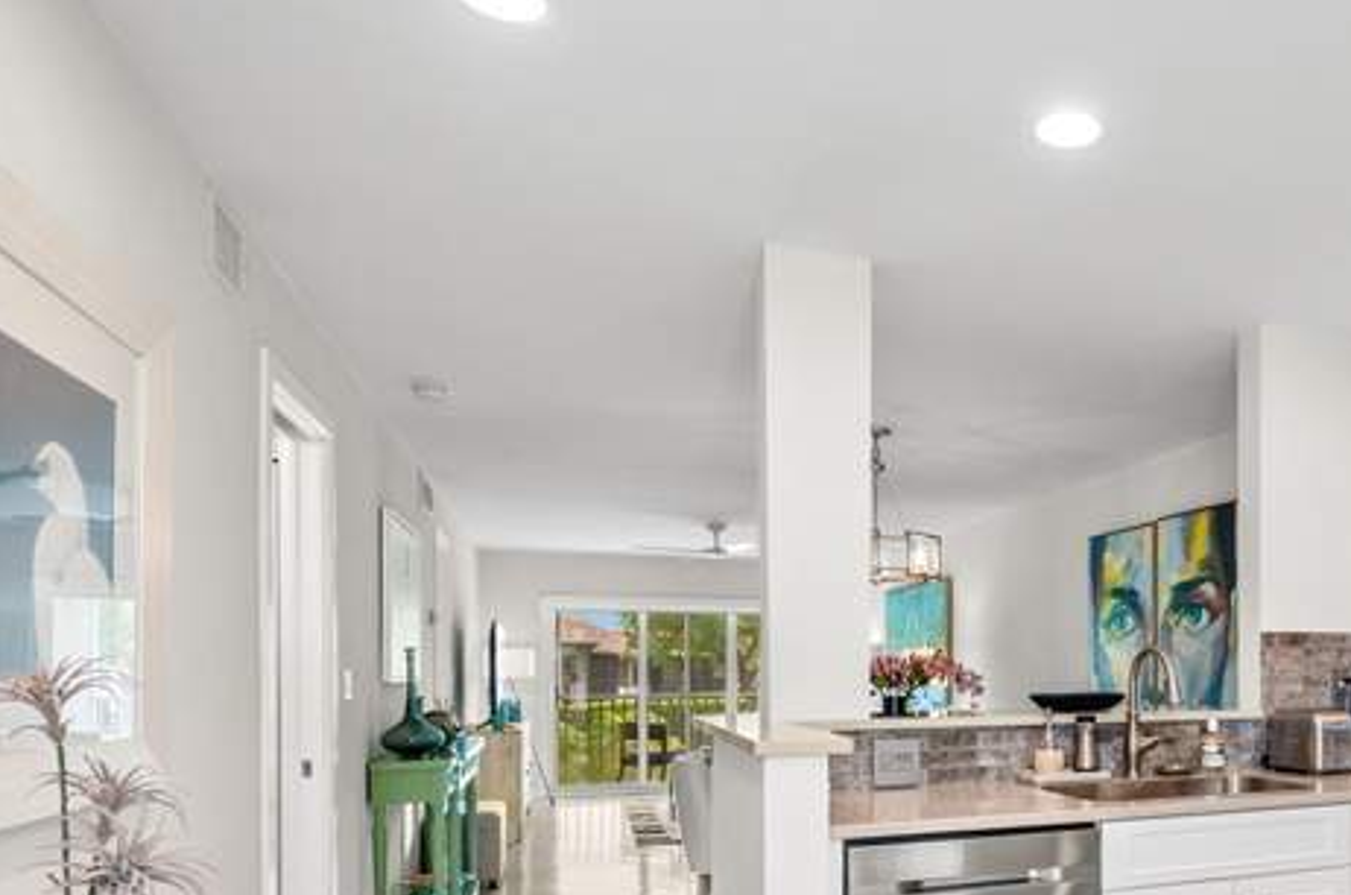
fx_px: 974
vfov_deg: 46.1
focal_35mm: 26
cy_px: 749
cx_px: 1064
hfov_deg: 63.9
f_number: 5.6
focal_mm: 10
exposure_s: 1/25
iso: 200
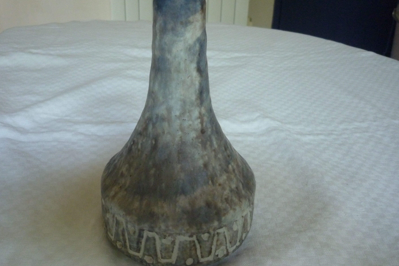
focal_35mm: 35
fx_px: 388
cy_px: 131
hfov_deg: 54.4
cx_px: 199
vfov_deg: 37.9
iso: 400
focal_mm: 5.5
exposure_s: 1/25
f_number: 2.8
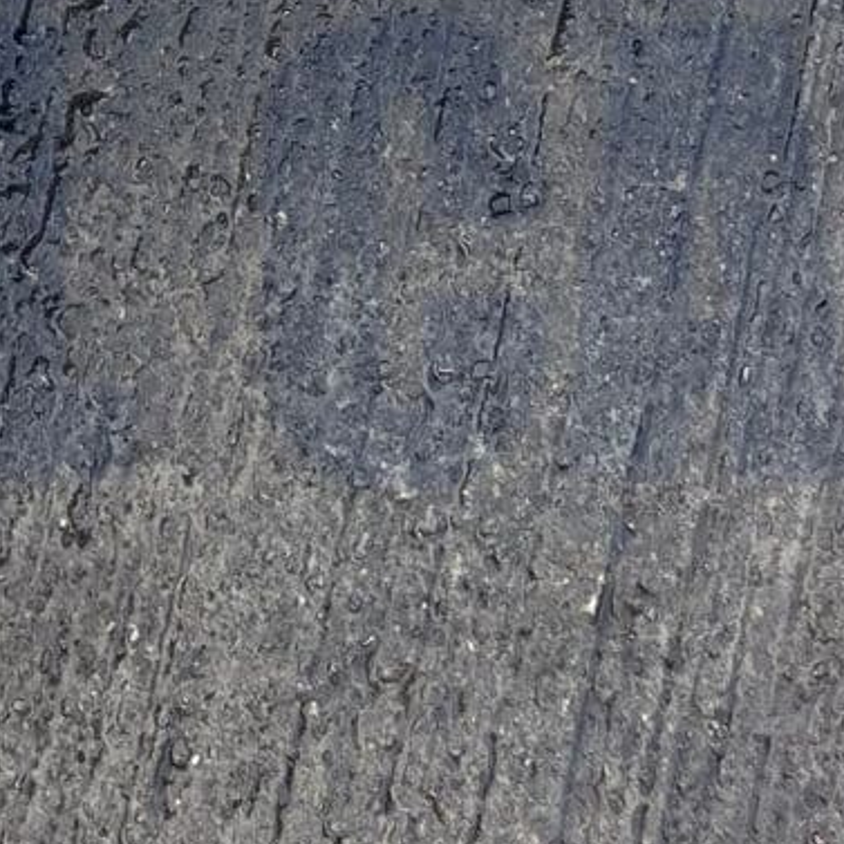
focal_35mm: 125
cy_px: -253
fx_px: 3448
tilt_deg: -79.2
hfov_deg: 13.9
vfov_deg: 13.5
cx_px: 208
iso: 50
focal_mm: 5.1
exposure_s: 1/611
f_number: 1.6
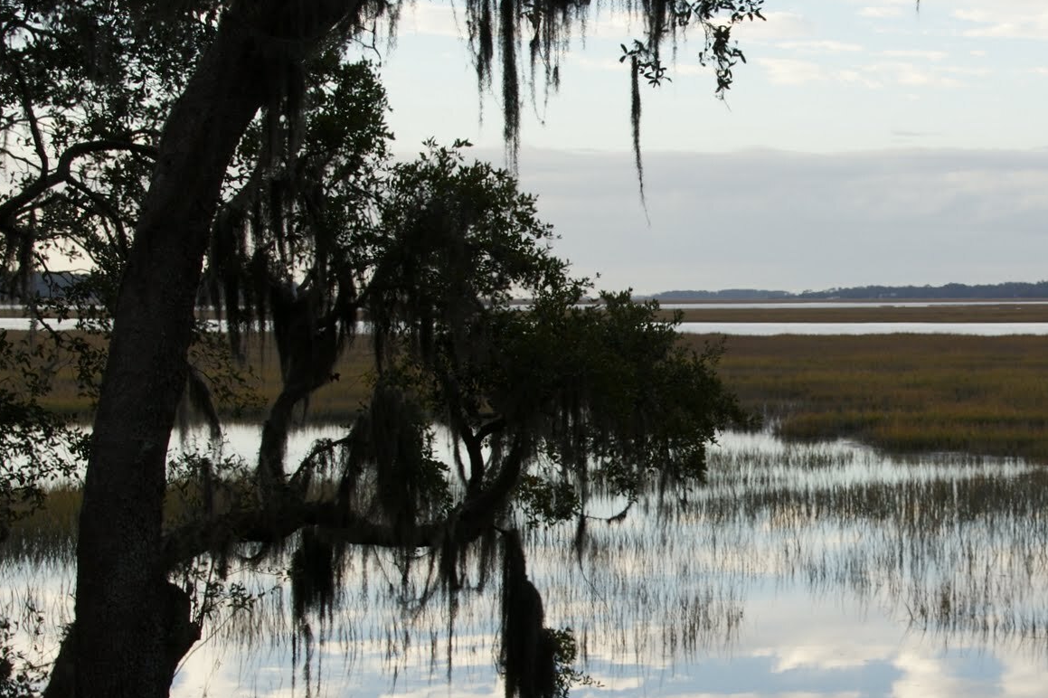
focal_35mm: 106
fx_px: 3085
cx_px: 854
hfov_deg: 19.1
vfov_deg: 12.9
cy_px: 508
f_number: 6.3
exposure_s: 1/100
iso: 100
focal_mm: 40
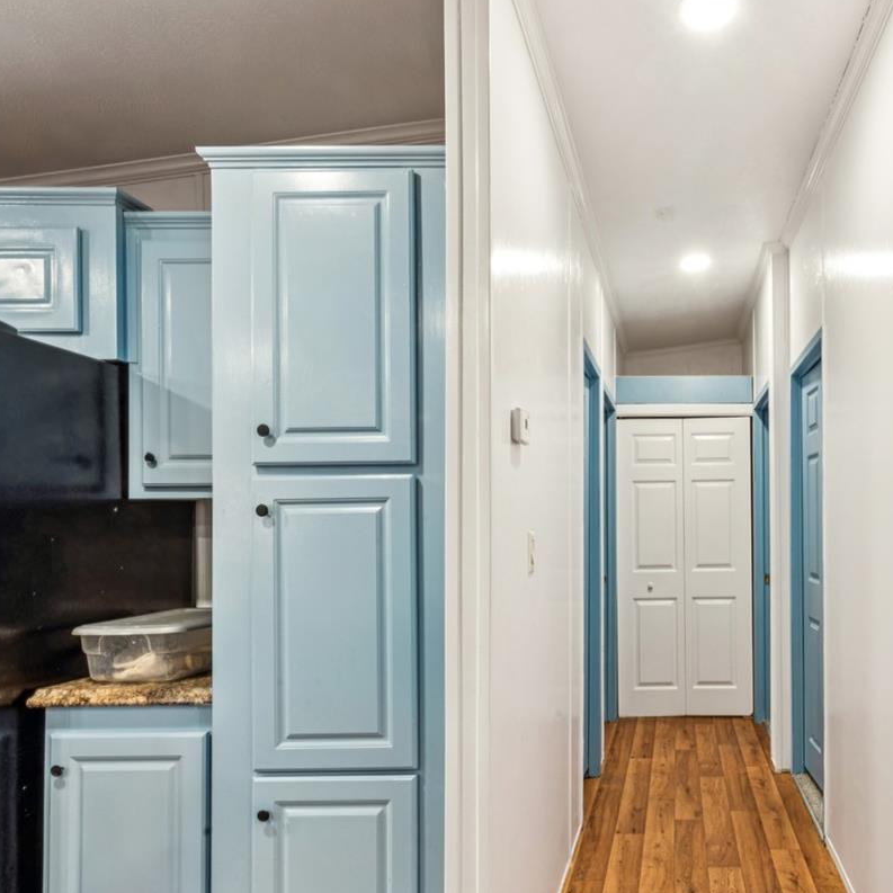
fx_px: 730
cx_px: 673
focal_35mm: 25
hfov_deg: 59.4
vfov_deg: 62.5
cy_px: 515
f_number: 22
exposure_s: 2
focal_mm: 14.6
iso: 100
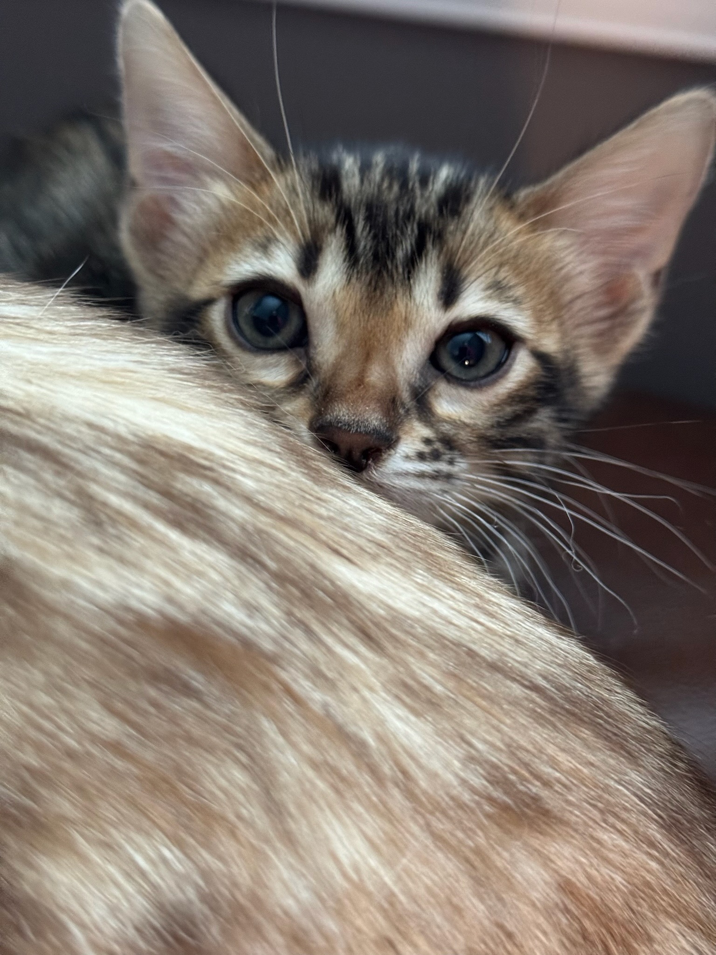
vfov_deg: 39.7
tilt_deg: -33.1
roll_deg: +1.6
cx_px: 358
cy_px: 478
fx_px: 1324
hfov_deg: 30.3
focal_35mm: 48
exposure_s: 1/40
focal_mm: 6.76
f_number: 1.78
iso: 500
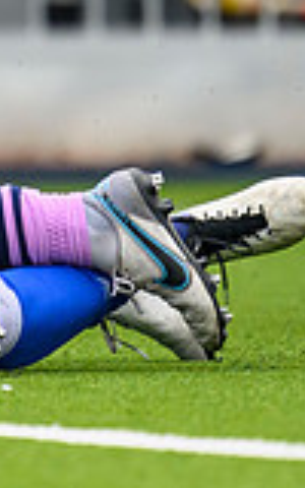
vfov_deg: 0.7
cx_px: -559
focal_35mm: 3098
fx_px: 41202
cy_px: -152
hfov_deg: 0.4
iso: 1000
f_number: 4
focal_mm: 560
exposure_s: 1/1000
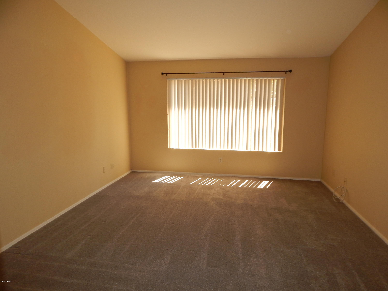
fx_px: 258
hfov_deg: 73.9
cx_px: 194
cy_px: 146
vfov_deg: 58.9
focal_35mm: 23
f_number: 3
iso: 125
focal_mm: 4
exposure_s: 1/40
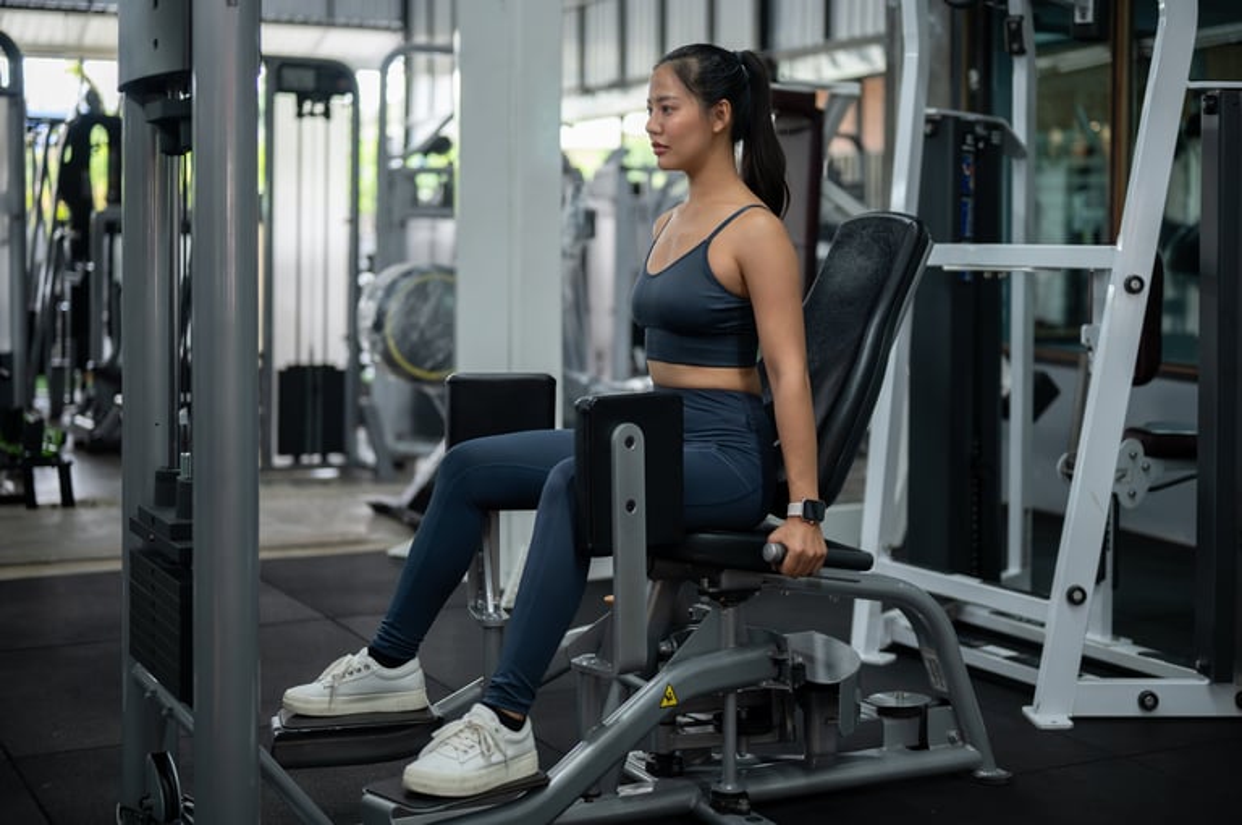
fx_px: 1723
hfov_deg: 39.6
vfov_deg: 26.9
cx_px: 621
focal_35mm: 50
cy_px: 412
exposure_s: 1/320
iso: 500
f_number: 2
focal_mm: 50
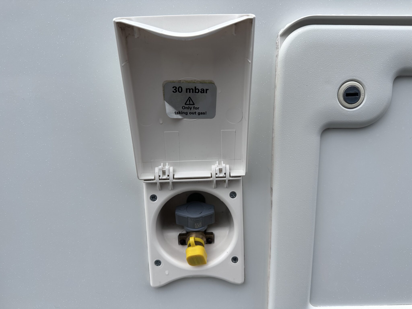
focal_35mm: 24
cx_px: 206
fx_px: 286
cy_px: 154
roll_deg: -0.5
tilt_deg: -11.9
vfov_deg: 56.8
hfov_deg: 71.6
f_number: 1.78
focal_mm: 6.86
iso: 80
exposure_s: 1/2353
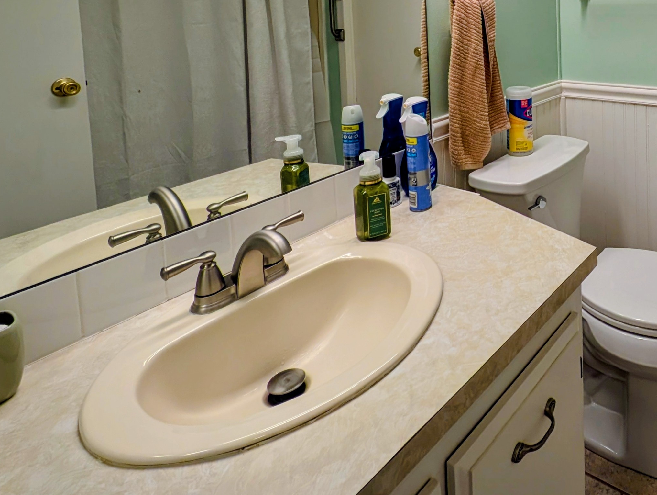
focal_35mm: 24
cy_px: 27
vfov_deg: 49.1
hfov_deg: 62.8
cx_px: 561
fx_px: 456
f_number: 1.95
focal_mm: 2.23
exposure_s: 1/60
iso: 39
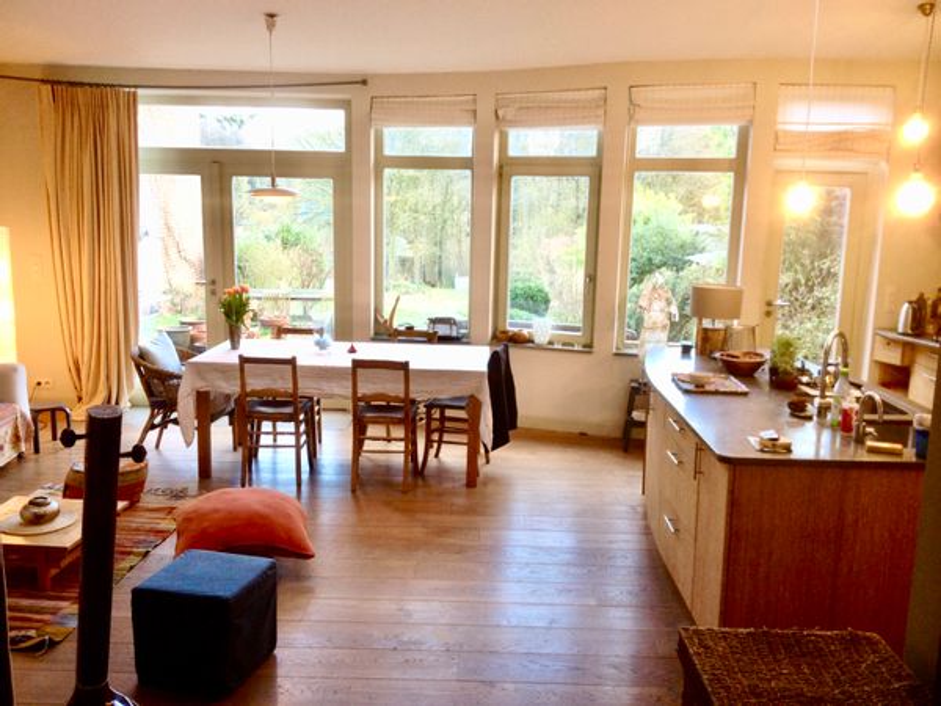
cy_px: 353
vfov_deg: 40.7
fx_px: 951
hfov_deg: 52.6
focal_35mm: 35
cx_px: 470
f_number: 2.4
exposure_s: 1/20
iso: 80
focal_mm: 4.28
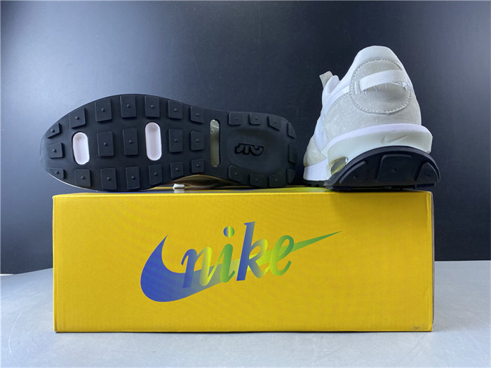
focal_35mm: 26
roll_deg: +0.8
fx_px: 369
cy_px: 184
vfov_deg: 53.1
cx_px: 246
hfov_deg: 67.3
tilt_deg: +0.0
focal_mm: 4.25
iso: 125
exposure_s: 1/100
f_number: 1.8
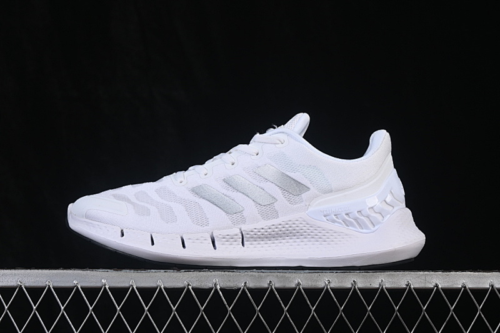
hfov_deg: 27.0
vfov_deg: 18.2
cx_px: 250
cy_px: 166
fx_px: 1041
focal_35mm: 75
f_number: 8
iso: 160
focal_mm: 50
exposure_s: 1/80
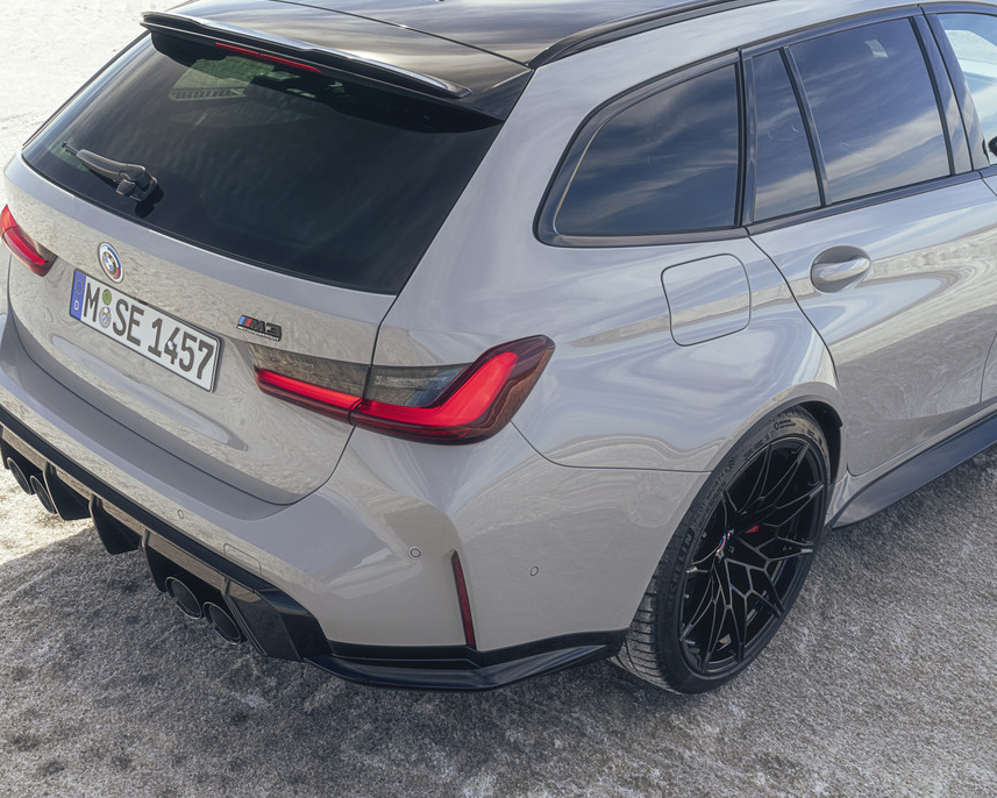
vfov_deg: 32.8
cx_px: 313
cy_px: 394
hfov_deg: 39.7
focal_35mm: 46
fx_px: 1358
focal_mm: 35
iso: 100
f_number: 6.3
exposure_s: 1/160
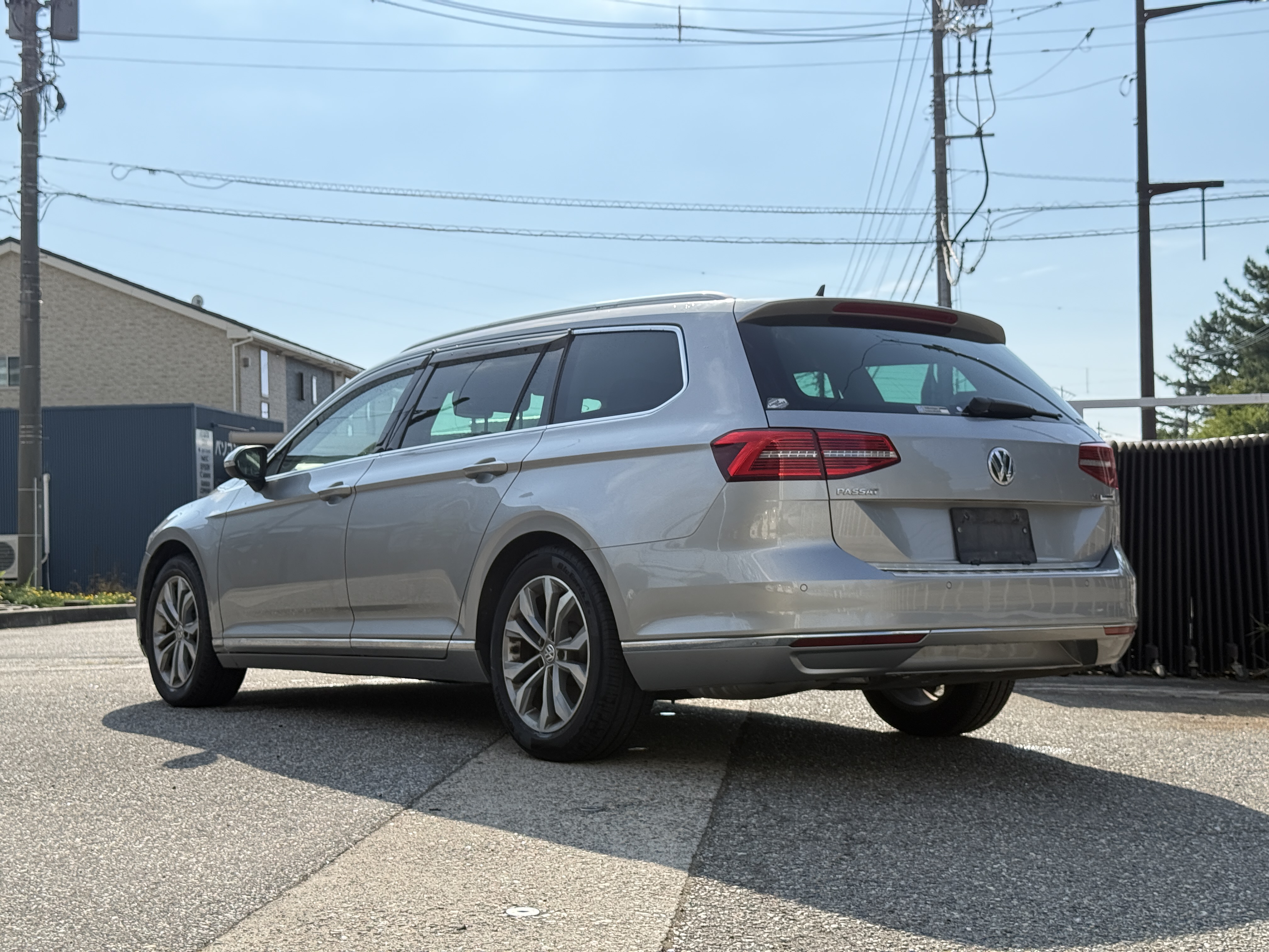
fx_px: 1760
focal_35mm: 48
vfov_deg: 30.3
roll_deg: +1.0
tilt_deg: +1.6
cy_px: 476
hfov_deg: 39.7
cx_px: 634
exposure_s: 1/3378
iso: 100
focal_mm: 6.76
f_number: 1.78
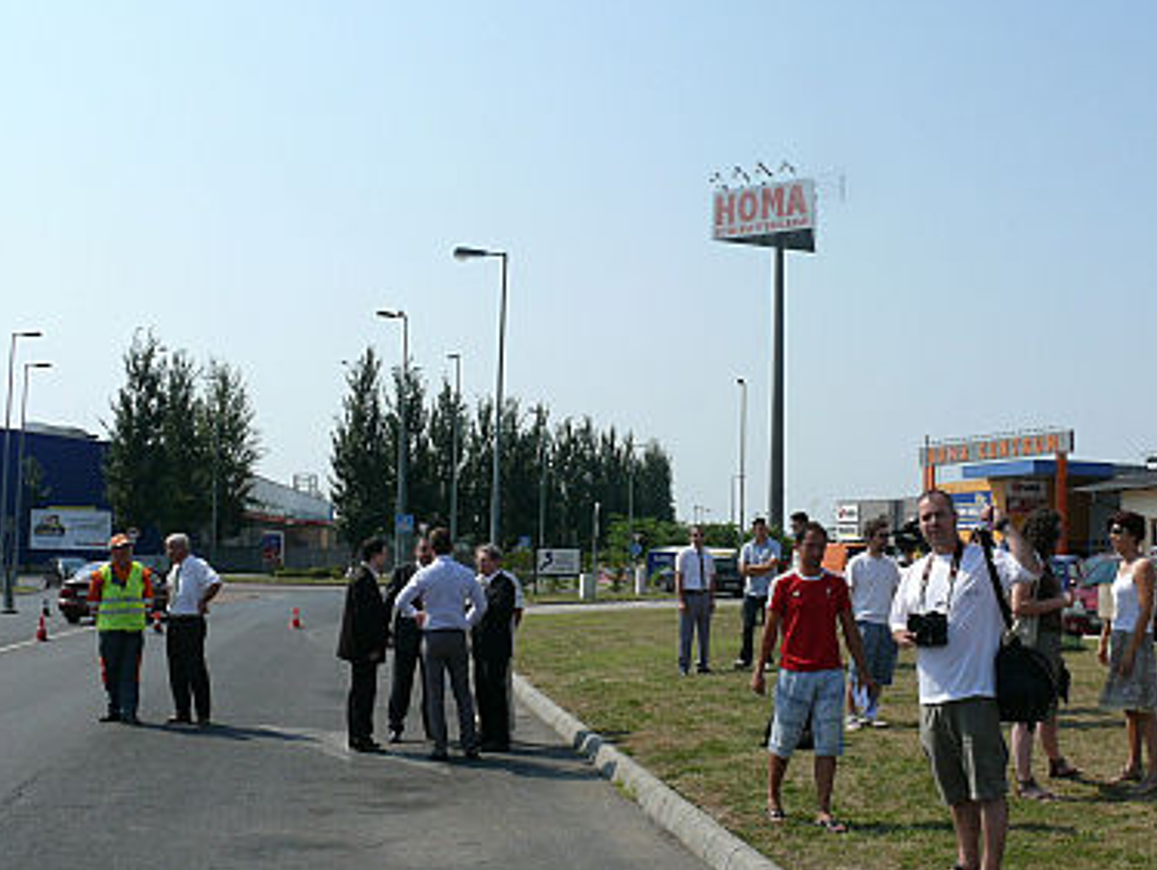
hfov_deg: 44.6
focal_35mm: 42
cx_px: 682
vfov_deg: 34.4
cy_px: 438
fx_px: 1405
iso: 100
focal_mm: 7.4
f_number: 7.1
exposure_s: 1/400
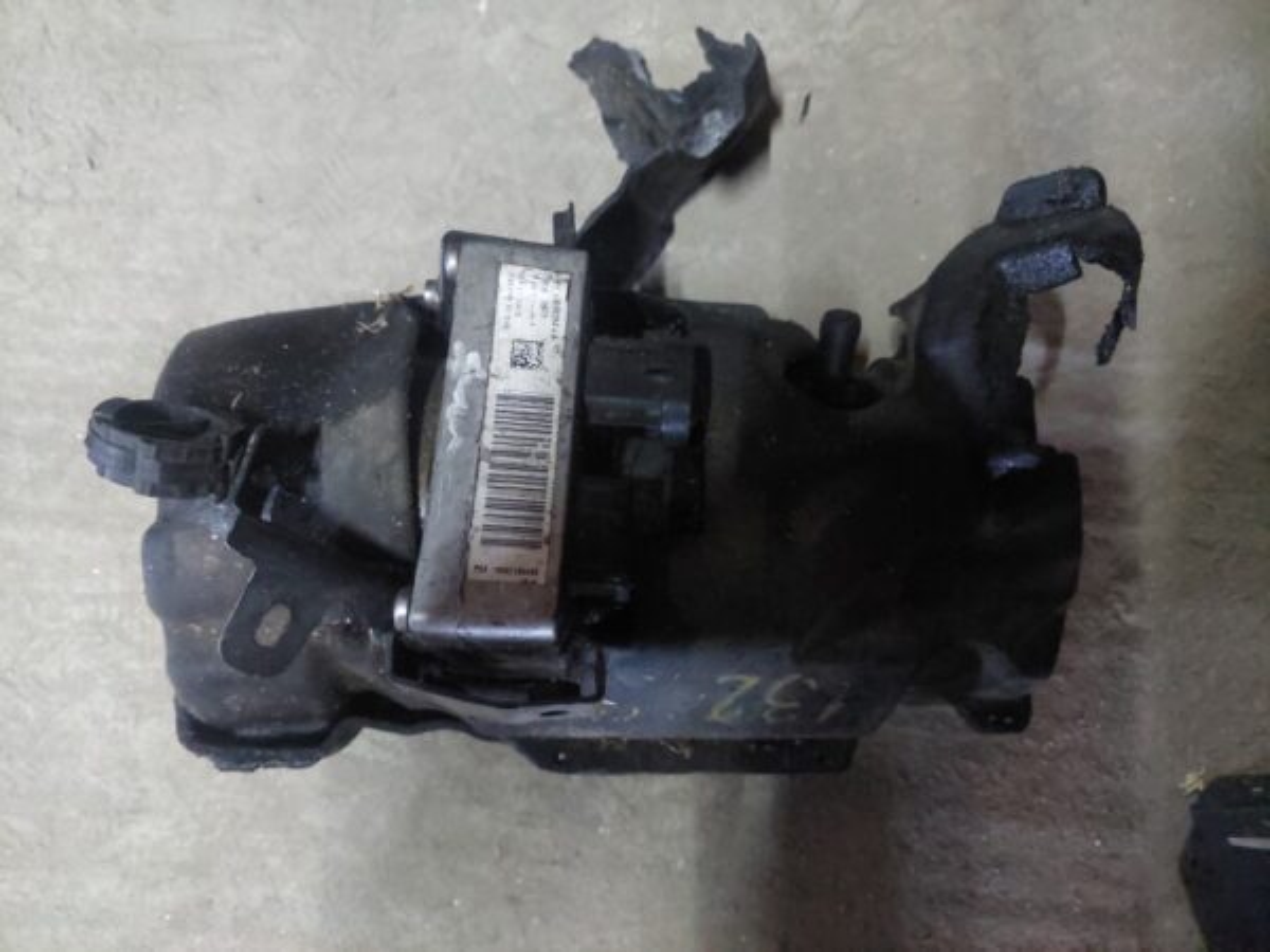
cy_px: 476
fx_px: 917
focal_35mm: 25
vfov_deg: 54.9
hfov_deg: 69.4
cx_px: 635
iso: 1600
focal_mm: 5.23
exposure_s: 1/25
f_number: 1.8
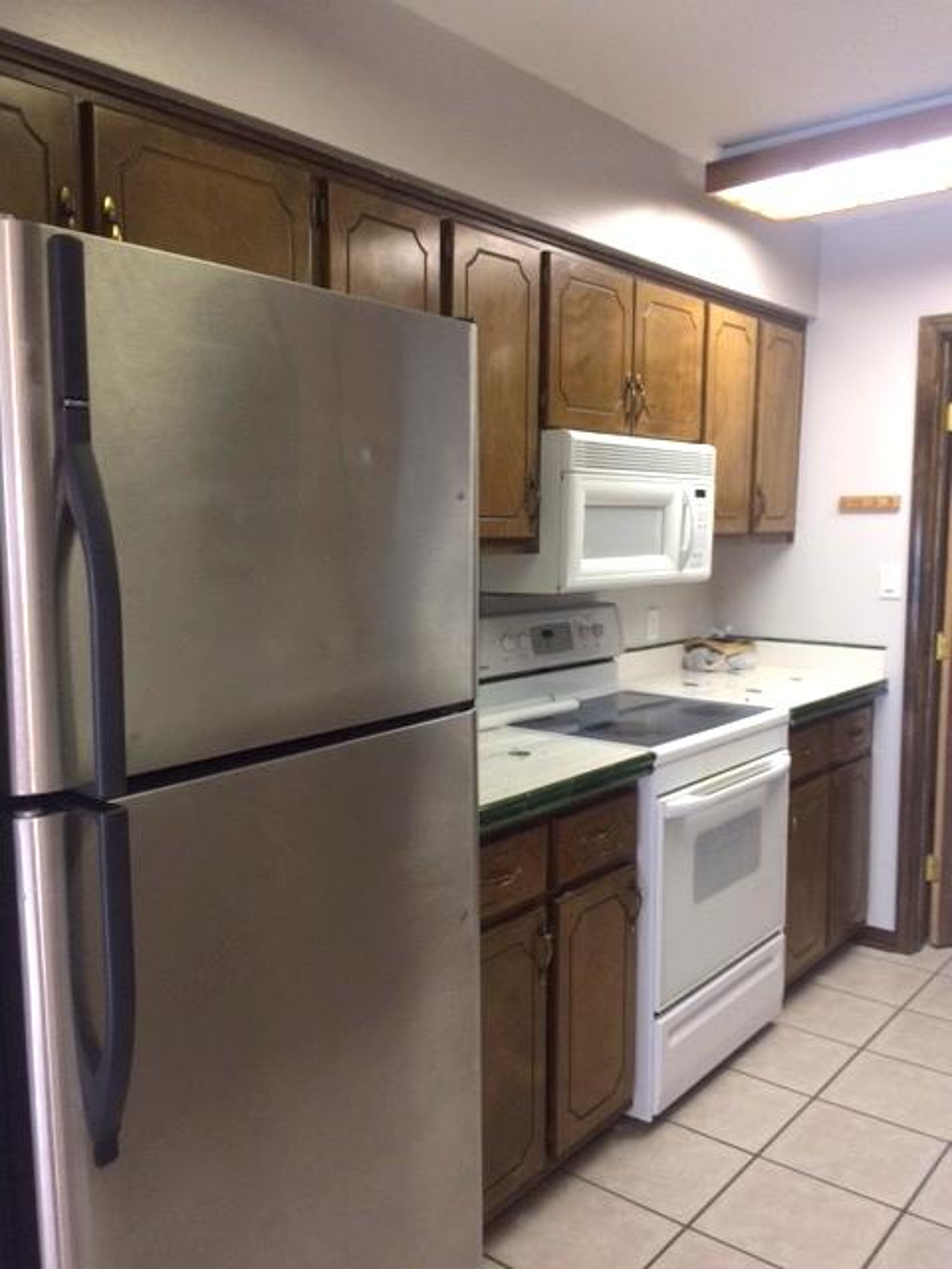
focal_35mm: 29
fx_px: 1063
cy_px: 634
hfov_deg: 48.2
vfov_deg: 61.7
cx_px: 476
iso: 64
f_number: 2.2
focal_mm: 4.15
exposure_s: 1/30
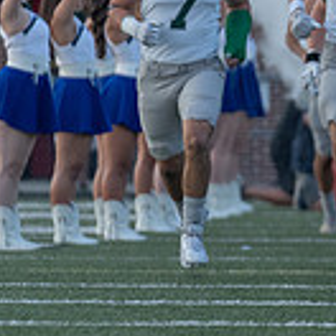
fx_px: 12014
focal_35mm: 1094
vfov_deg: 1.6
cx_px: 623
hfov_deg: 1.6
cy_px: 73
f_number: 3.5
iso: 500
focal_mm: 200
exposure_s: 1/1000
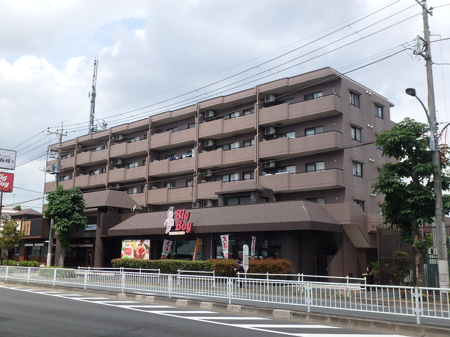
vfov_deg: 39.7
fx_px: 468
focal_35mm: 36
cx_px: 225
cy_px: 168
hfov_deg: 51.4
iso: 125
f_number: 5
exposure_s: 1/500
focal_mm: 6.4
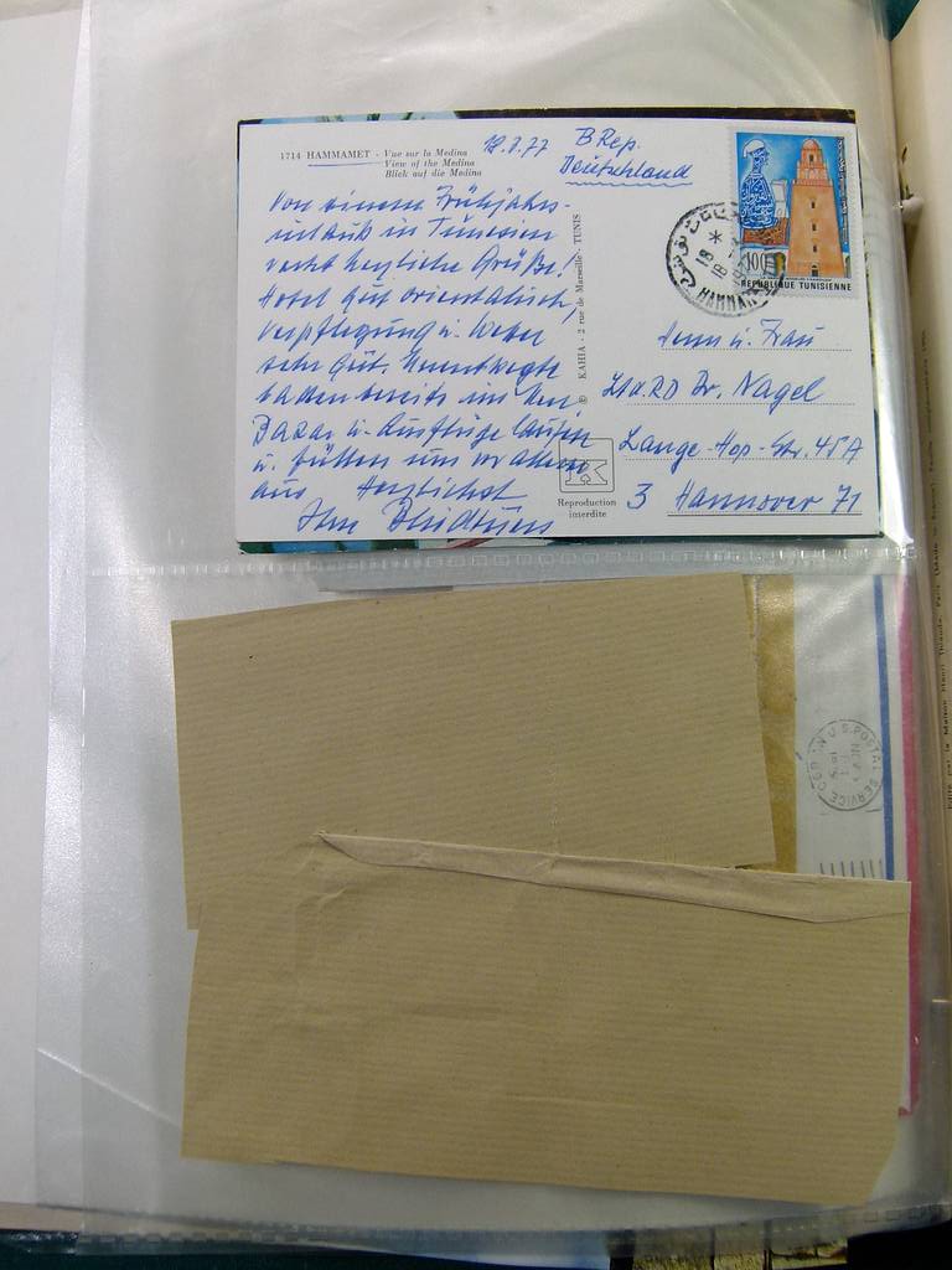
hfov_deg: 41.8
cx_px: 476
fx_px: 1247
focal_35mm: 34
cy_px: 635
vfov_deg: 54.0
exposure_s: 1/125
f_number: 3.6
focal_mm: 6.2
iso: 100
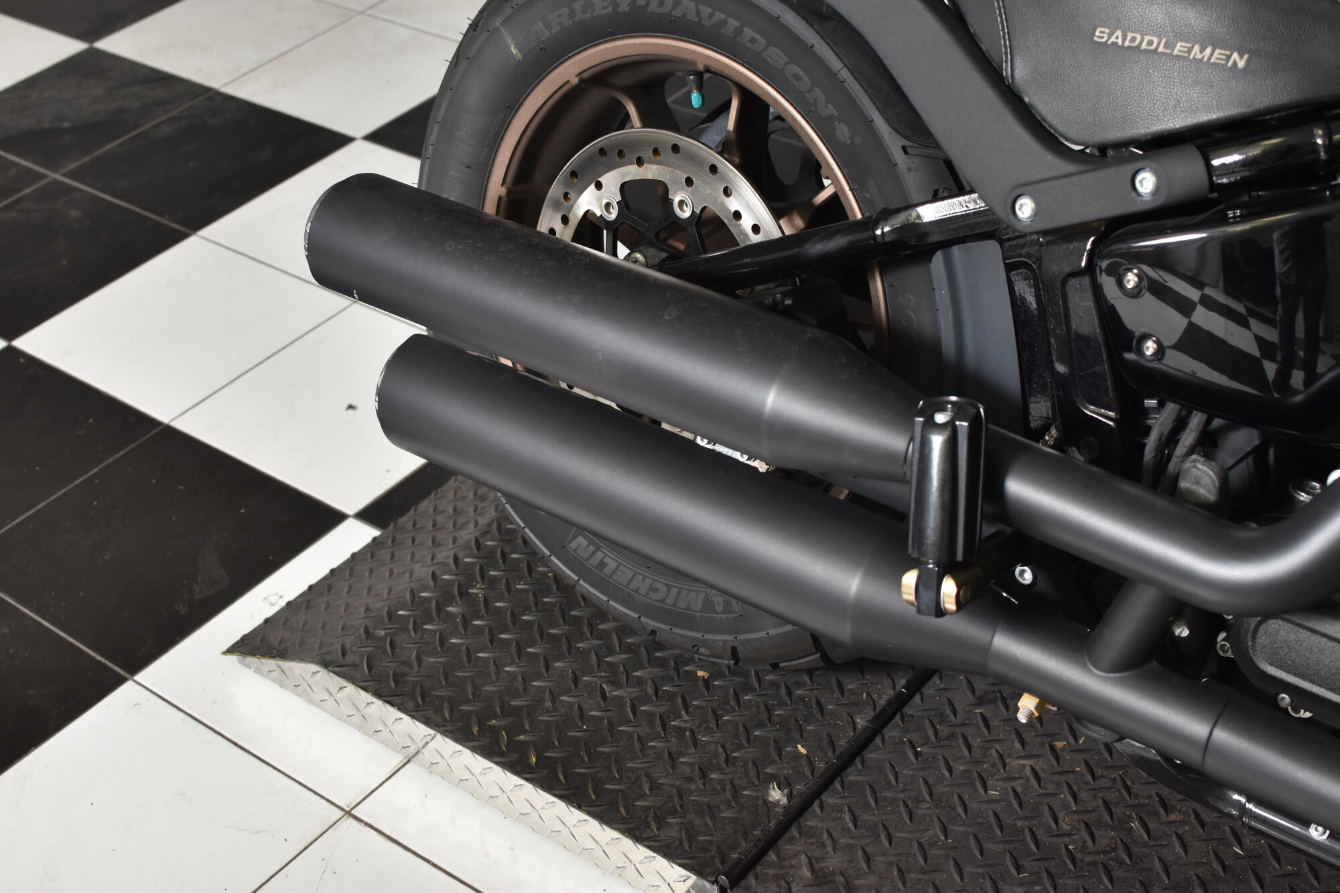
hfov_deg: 37.9
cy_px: 446
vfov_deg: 25.7
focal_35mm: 52
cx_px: 670
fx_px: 1954
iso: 800
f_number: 4.5
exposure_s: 1/160
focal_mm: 35
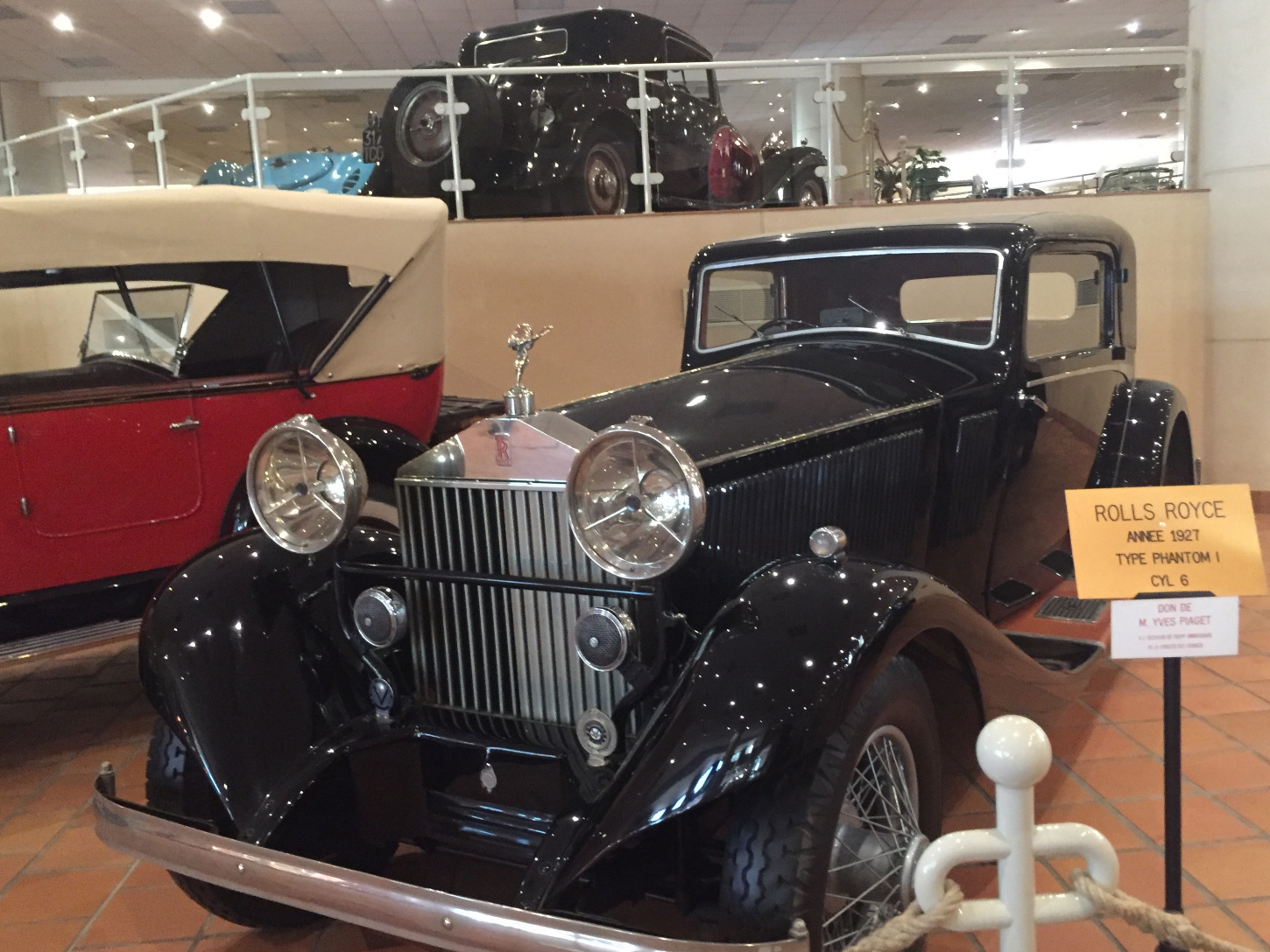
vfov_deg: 44.2
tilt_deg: -8.5
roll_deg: +2.0
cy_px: 498
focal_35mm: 32
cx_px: 676
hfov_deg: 56.8
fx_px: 1174
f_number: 2.2
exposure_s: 1/17
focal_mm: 4.15
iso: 400
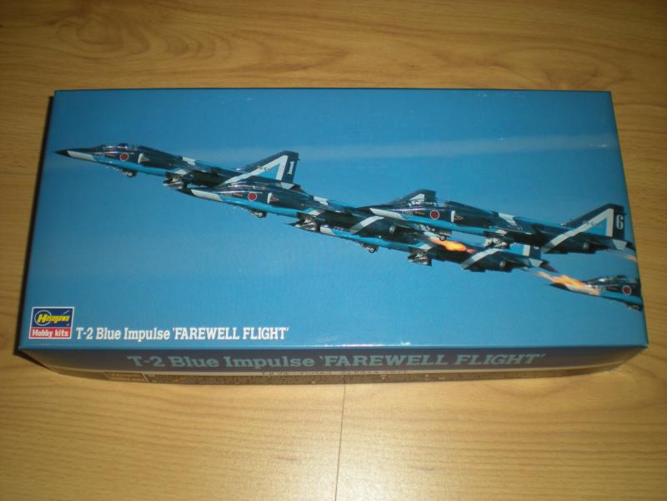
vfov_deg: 37.7
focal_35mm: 38
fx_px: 732
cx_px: 334
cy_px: 250
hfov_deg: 49.0
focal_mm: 6.3
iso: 64
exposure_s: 1/60
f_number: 3.1
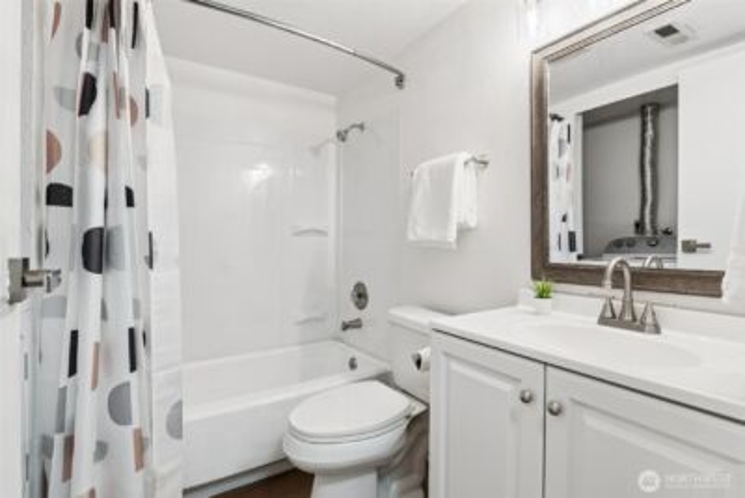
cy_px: 249
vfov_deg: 65.3
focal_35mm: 19
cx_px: 372
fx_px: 388
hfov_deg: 87.6
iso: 250
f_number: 9
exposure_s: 1/10
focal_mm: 12.5
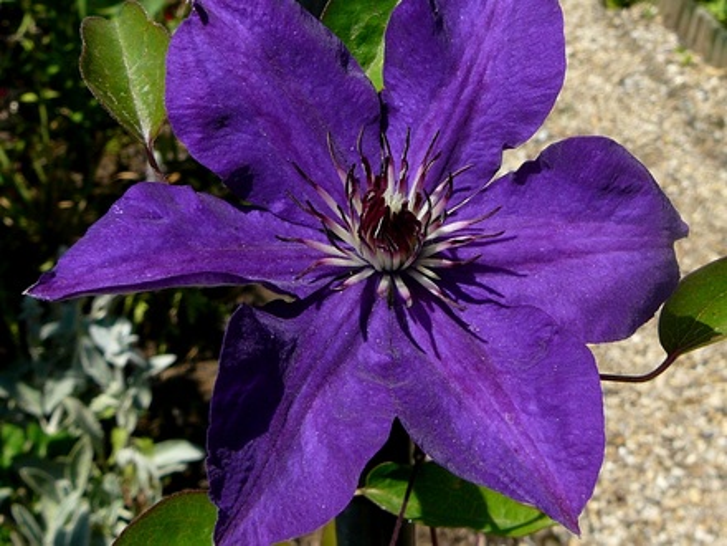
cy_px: 273
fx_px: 735
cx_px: 364
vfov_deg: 40.7
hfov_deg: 52.6
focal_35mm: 35
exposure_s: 1/500
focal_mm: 5.2
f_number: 5
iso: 80
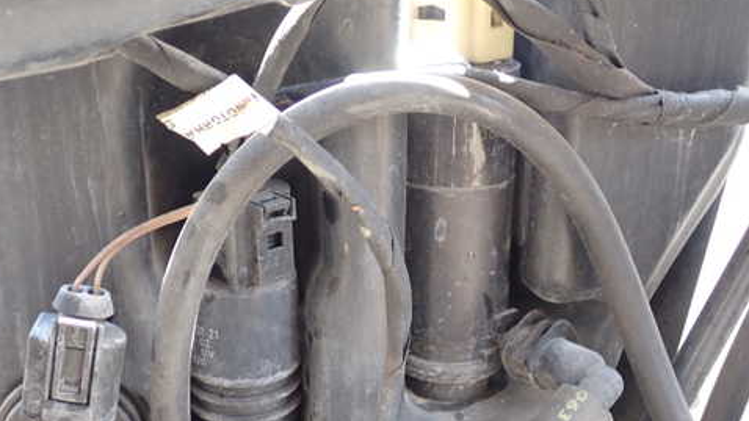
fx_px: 1033
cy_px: 291
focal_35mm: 52
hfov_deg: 39.7
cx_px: 295
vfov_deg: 22.9
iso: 200
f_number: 2.7
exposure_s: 1/40
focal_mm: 6.83
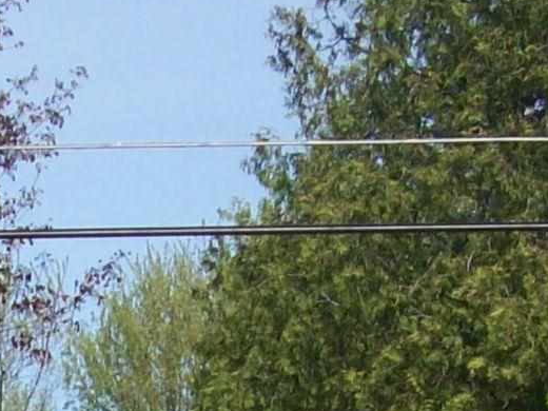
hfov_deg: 10.0
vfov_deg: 7.2
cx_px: 45
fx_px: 3119
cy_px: 842
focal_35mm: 197
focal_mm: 6
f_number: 4.8
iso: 80
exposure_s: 1/556
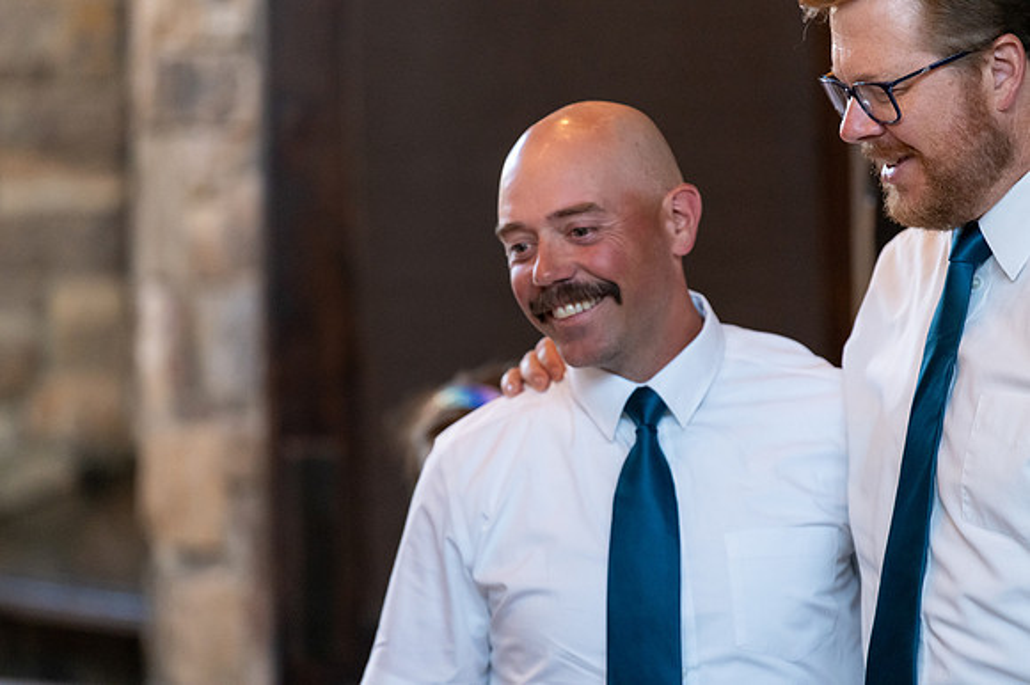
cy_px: 342
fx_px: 6348
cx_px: 515
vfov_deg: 6.2
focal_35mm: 222
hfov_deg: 9.3
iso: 3200
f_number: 2.8
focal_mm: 185
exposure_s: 1/320
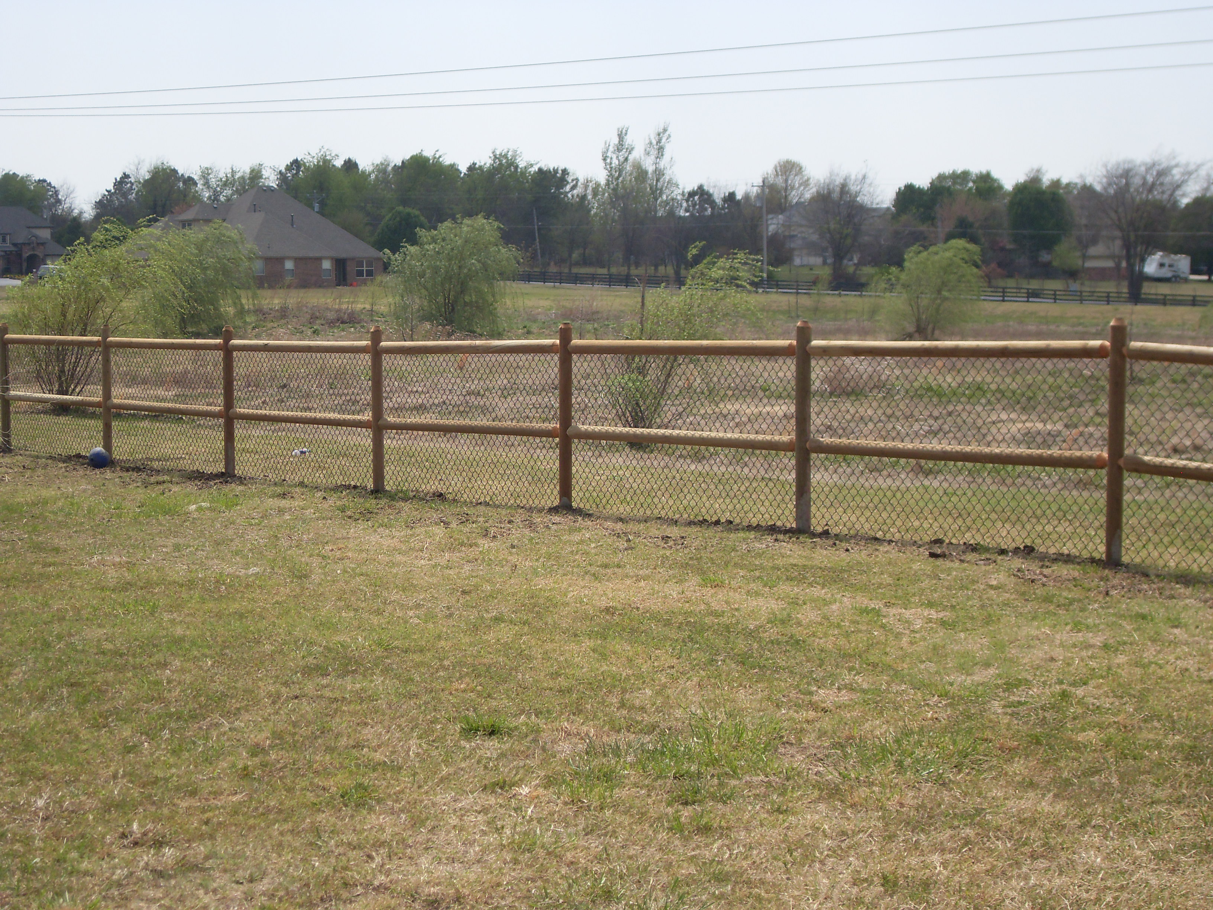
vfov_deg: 23.3
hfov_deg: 30.7
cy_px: 455
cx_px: 606
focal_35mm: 63
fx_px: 2208
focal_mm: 10.1
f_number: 9.1
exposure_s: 1/180
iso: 80
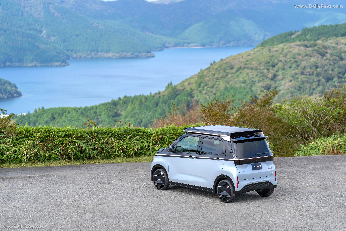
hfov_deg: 19.8
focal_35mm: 103
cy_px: 116
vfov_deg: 13.3
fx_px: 990
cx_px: 173
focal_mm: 103
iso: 100
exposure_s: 1/1600
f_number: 2.8
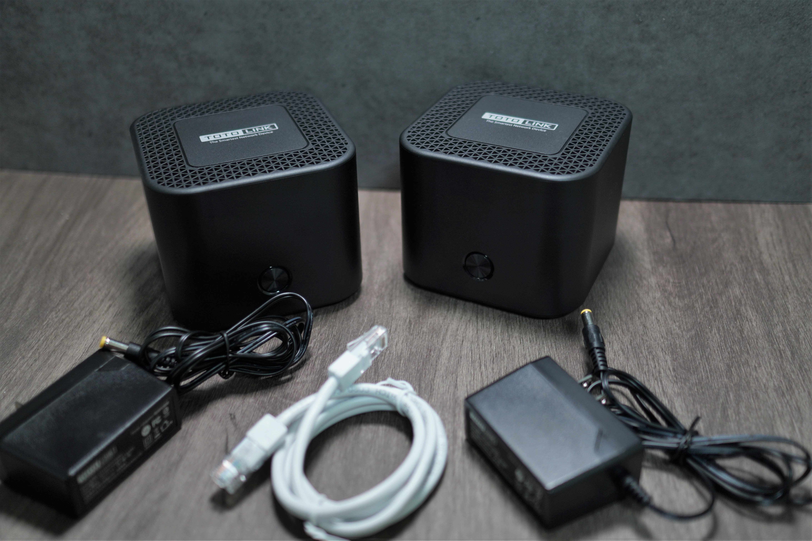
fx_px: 812
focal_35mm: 36
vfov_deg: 36.9
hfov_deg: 53.1
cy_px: 270
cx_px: 406
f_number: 1.8
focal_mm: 24
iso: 200
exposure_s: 1/50
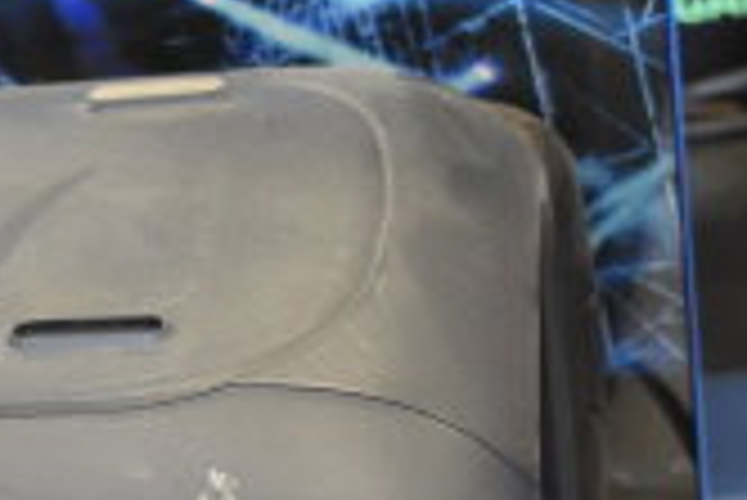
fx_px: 2970
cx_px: -428
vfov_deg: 9.5
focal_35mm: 143
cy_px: 633
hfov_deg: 13.4
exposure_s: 1/40
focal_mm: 26
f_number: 4
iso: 2000
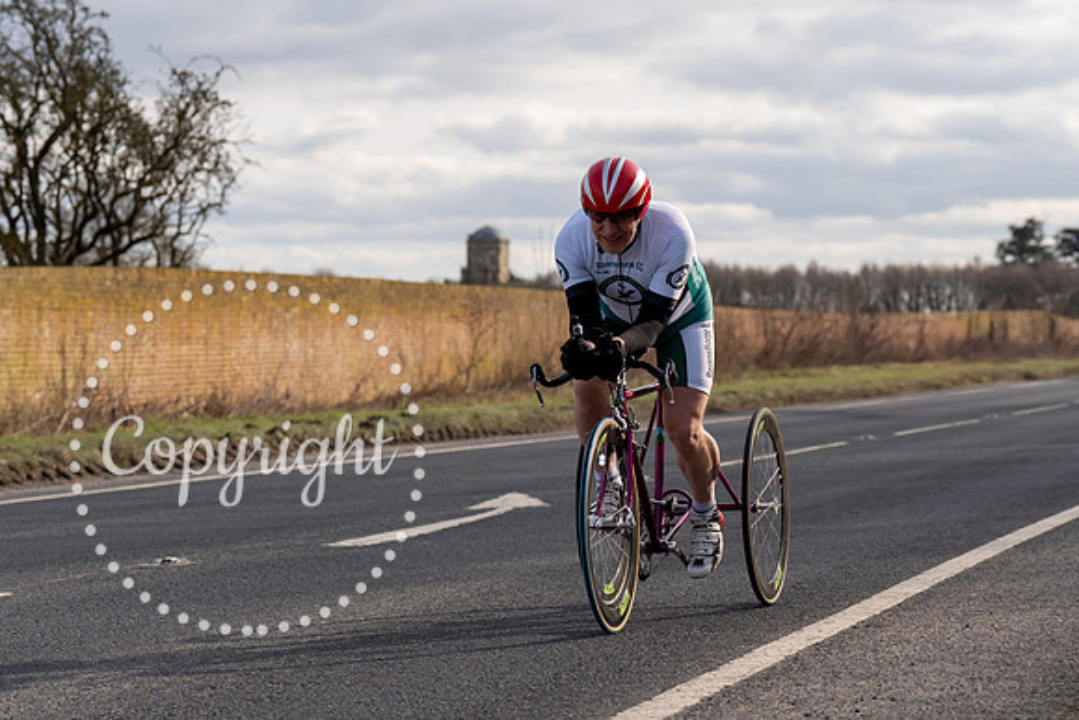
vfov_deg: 14.1
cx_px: 637
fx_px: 2912
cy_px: 304
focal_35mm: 97
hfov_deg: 21.0
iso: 100
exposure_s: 1/800
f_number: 4
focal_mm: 70
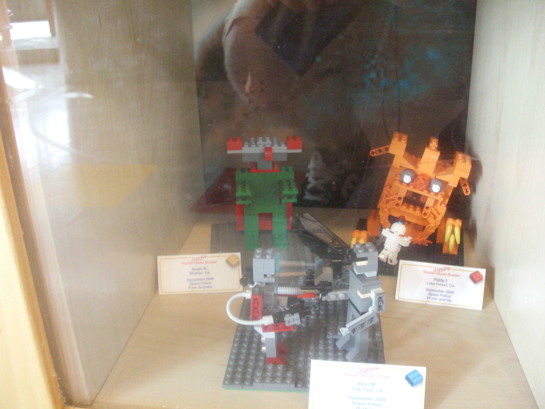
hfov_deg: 49.0
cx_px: 272
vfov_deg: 37.7
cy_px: 204
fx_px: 598
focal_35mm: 38
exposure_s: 1/60
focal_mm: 6.3
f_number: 3.1
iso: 730
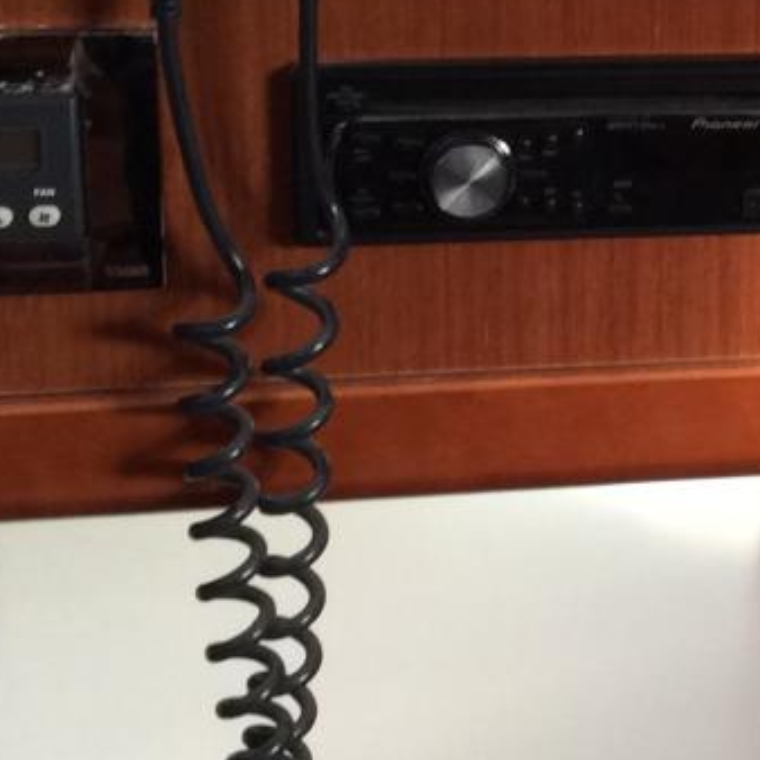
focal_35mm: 107
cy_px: 40
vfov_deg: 16.0
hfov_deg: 15.6
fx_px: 2658
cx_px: 938
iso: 64
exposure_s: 1/25
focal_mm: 3.3
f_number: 2.4
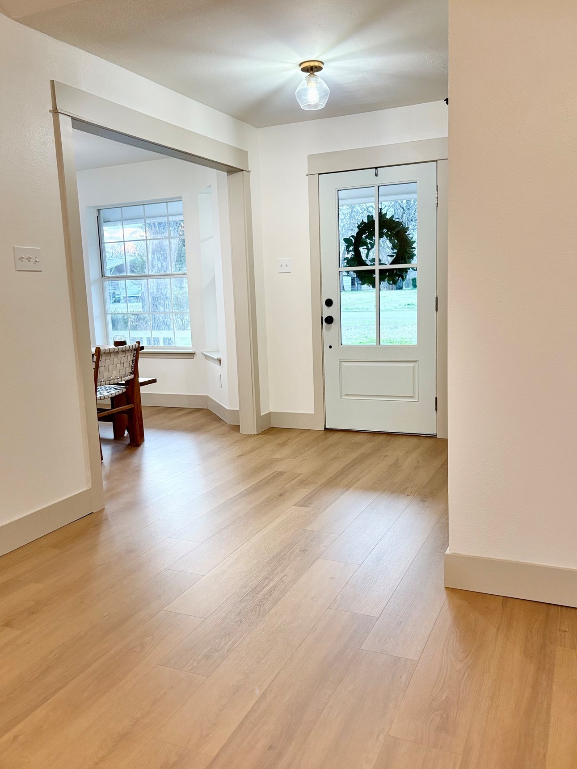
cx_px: 284
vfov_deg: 61.6
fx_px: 644
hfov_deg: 48.2
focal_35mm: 29
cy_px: 393
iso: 200
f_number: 1.6
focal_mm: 5.96
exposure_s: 1/120
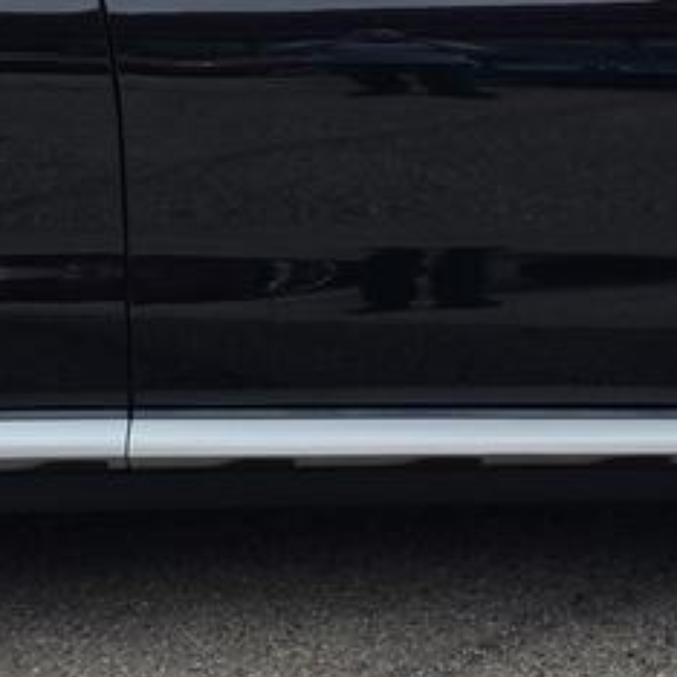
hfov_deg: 15.7
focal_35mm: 111
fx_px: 2456
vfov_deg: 15.6
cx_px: 312
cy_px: 116
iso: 80
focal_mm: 6.3
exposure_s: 1/3550
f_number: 1.7
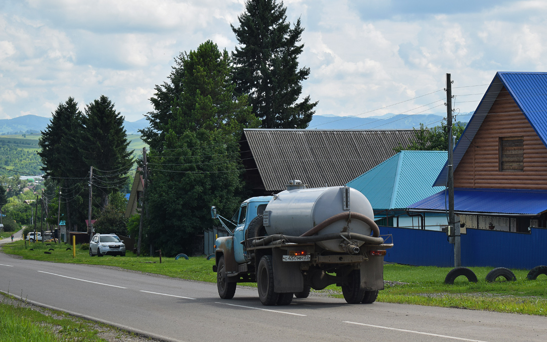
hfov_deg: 22.4
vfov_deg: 14.1
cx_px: 296
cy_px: 179
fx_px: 1380
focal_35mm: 93
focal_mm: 55
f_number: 5.6
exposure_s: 1/640
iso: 200
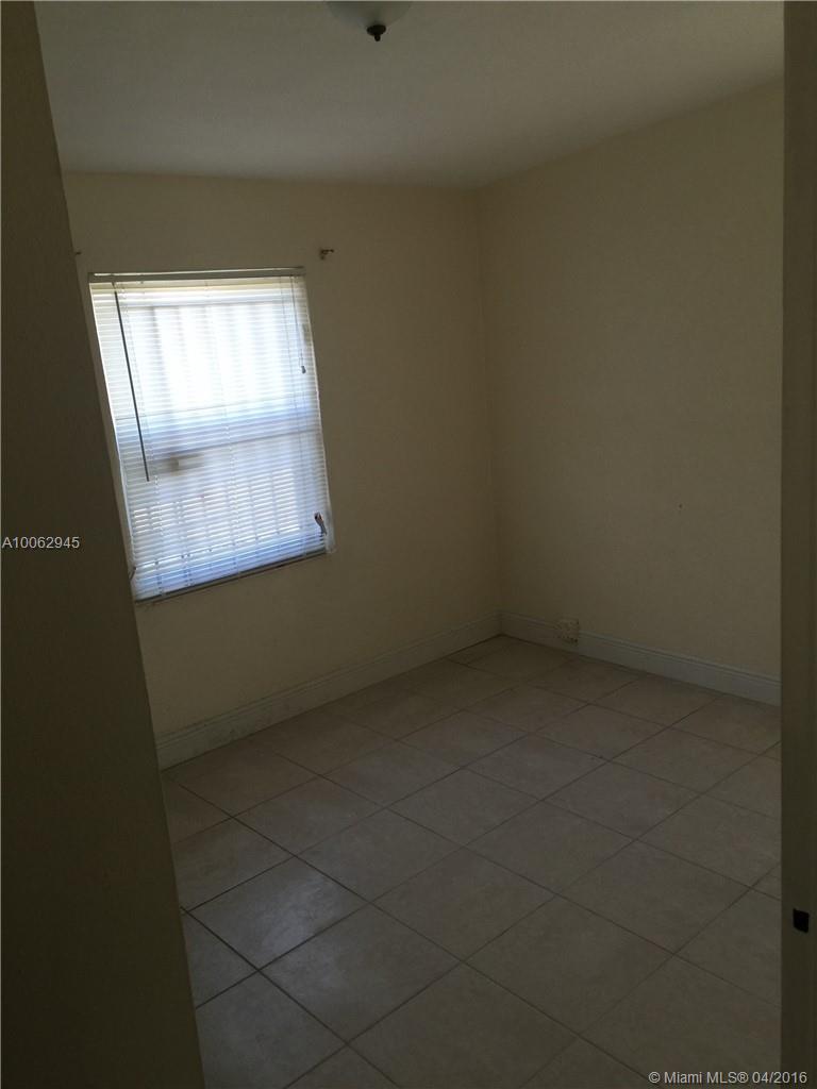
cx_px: 408
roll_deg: +4.3
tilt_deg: -11.3
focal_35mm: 29
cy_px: 544
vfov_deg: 61.7
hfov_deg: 48.2
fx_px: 913
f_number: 2.2
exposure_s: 1/40
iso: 32
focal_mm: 4.15
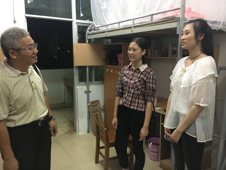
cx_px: 113
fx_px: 189
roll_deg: -0.1
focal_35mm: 29
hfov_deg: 61.7
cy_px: 85
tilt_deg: -9.6
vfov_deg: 48.2
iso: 250
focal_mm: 4.15
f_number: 2.2
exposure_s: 1/17
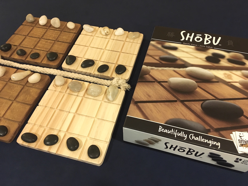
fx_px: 208
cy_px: 93
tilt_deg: -53.4
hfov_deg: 61.7
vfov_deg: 48.2
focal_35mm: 29
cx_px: 124
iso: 200
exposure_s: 1/30
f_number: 2.2
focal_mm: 4.15
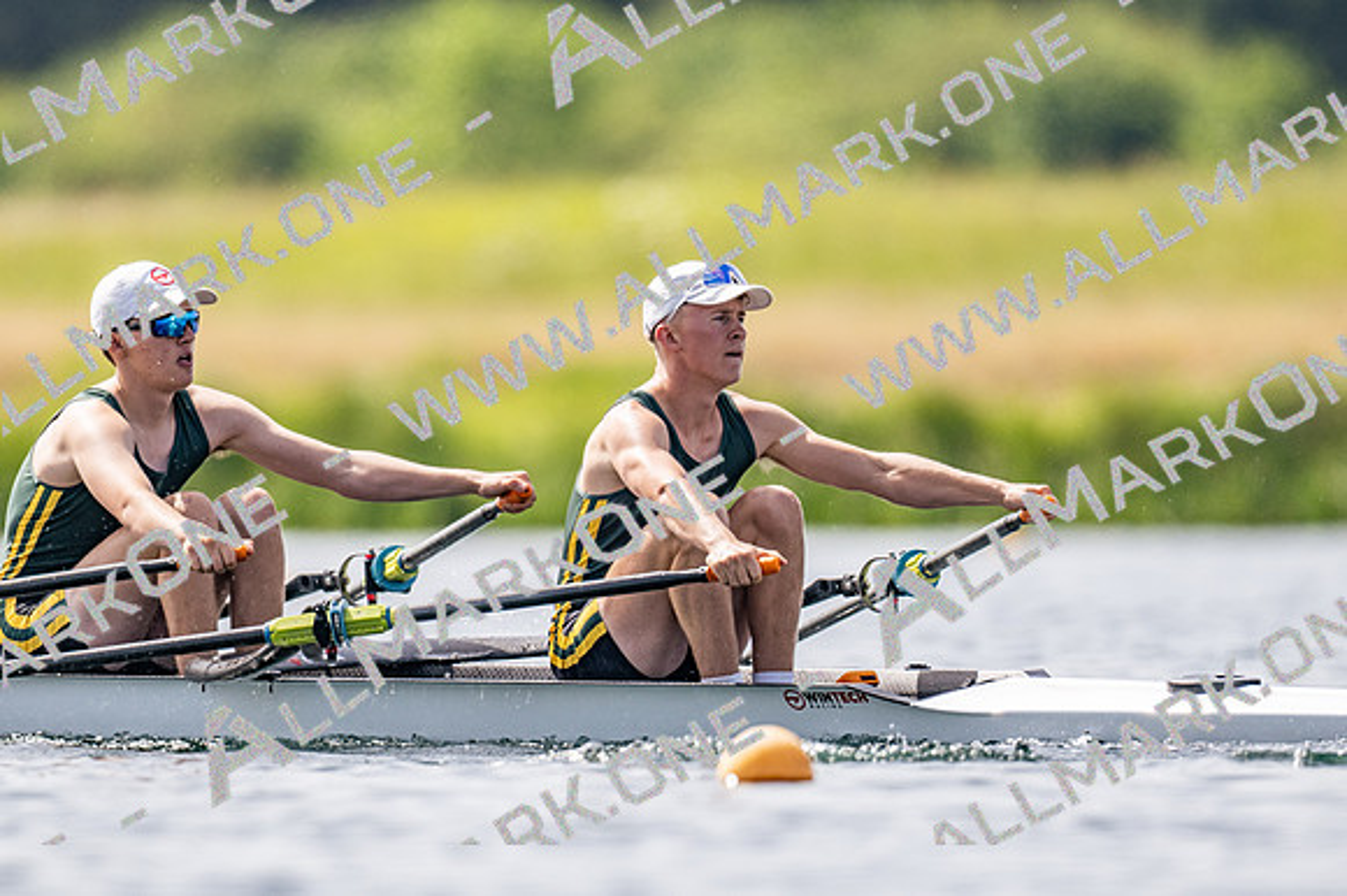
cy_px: 448
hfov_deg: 2.3
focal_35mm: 900
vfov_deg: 1.5
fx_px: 33655
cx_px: 674
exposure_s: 1/2500
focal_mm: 600
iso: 200
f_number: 4
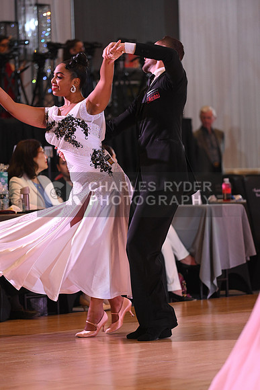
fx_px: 1949
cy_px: 195
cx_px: 130
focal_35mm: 180
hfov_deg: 7.6
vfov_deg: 11.4
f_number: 4.5
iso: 1600
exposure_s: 1/200
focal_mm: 180
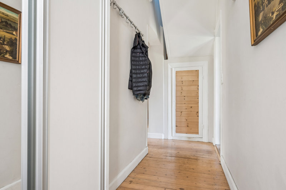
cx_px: 143
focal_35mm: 20
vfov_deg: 60.7
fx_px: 163
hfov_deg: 82.6
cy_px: 95
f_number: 6.3
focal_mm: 20.5
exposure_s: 1/25
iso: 400
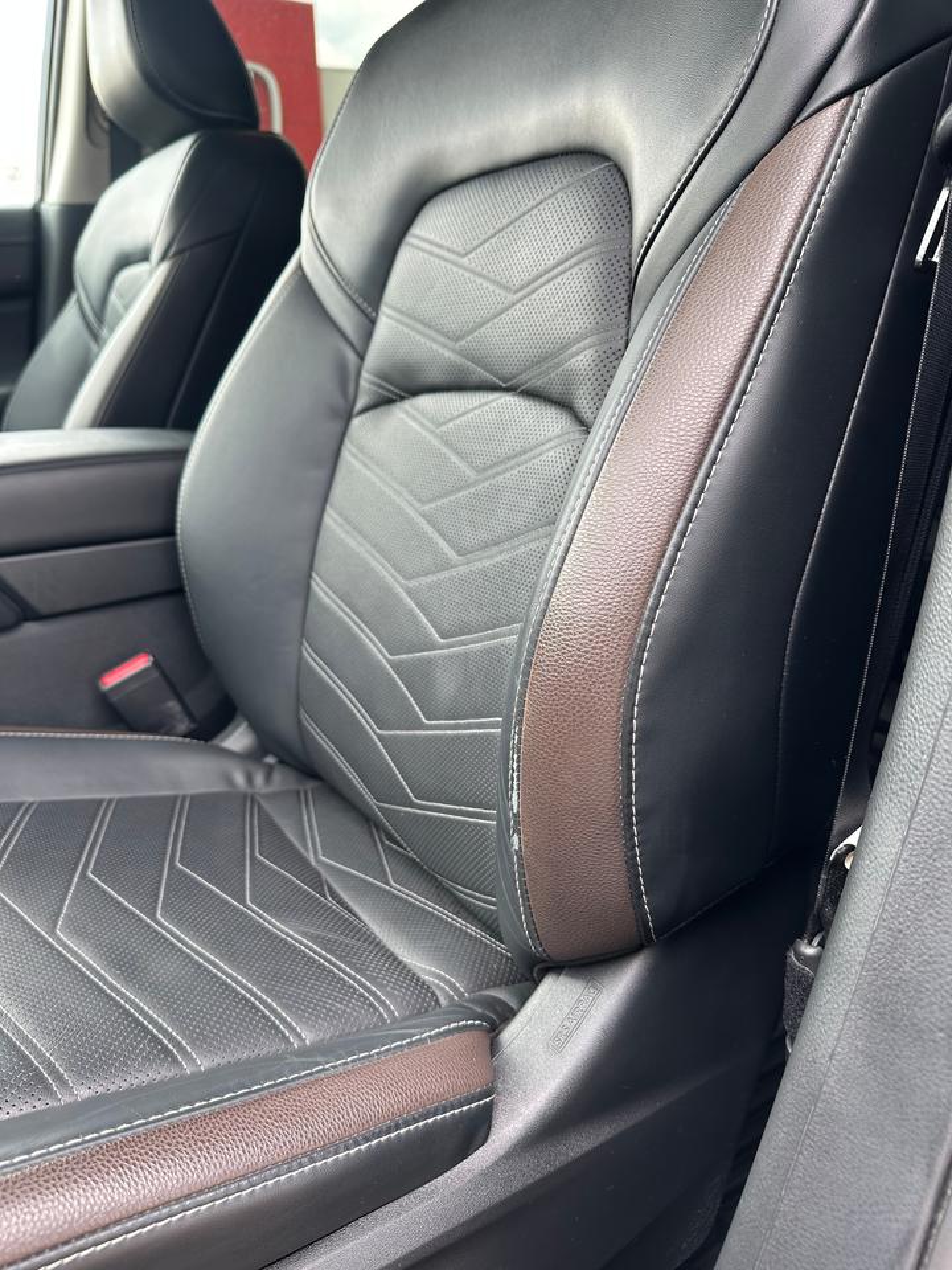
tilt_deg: -17.7
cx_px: 476
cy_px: 635
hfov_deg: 56.8
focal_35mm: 24
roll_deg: +1.3
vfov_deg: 71.6
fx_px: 880
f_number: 1.78
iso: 80
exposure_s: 1/121
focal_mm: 6.86
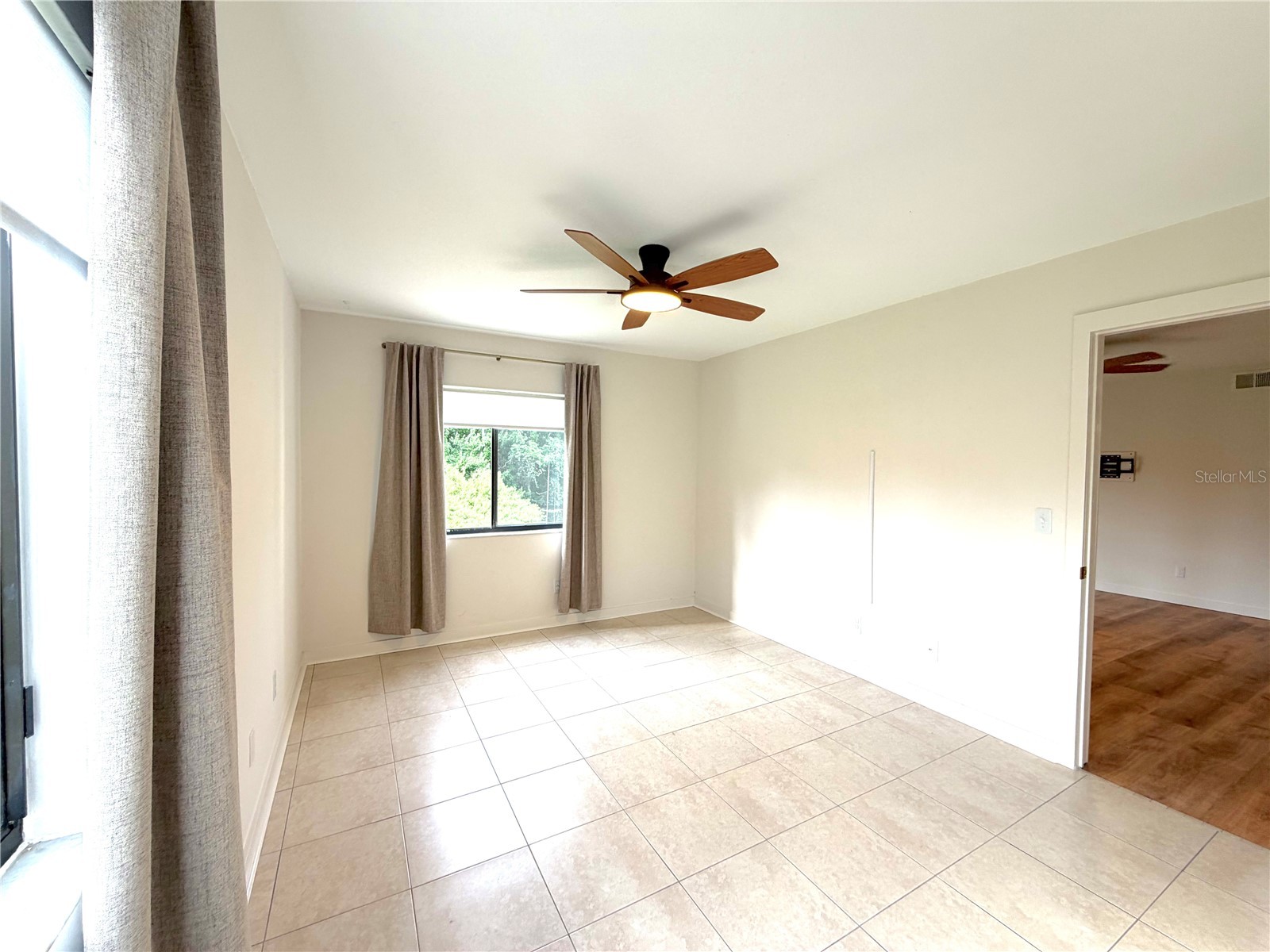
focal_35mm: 14
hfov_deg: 102.1
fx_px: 514
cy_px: 476
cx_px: 635
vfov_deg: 85.7
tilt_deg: -1.3
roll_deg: -0.6
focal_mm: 2.22
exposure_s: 1/120
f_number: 2.2
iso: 64
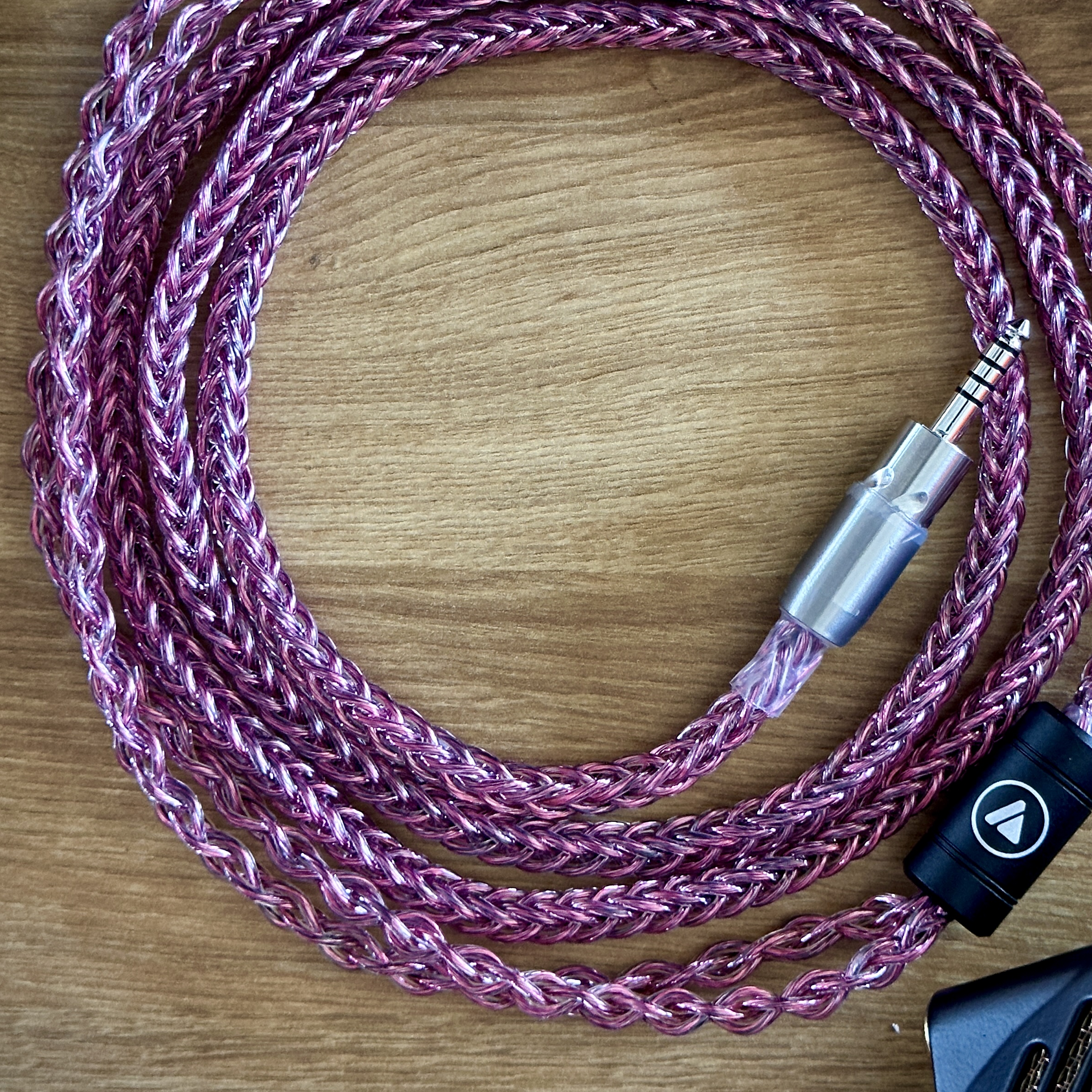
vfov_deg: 23.9
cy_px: 373
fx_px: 2570
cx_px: 656
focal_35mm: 72
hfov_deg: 24.0
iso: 320
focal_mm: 6.86
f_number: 1.78
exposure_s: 1/40
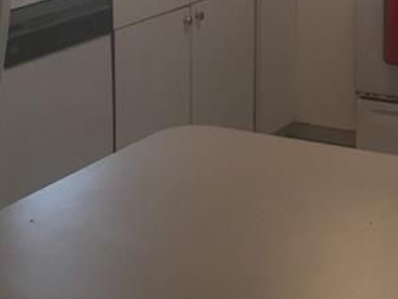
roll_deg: -0.8
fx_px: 1162
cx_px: 386
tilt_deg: -8.3
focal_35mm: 101
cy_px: -81
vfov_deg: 14.1
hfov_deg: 19.0
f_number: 2.2
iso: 32
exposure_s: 1/30
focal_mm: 4.15
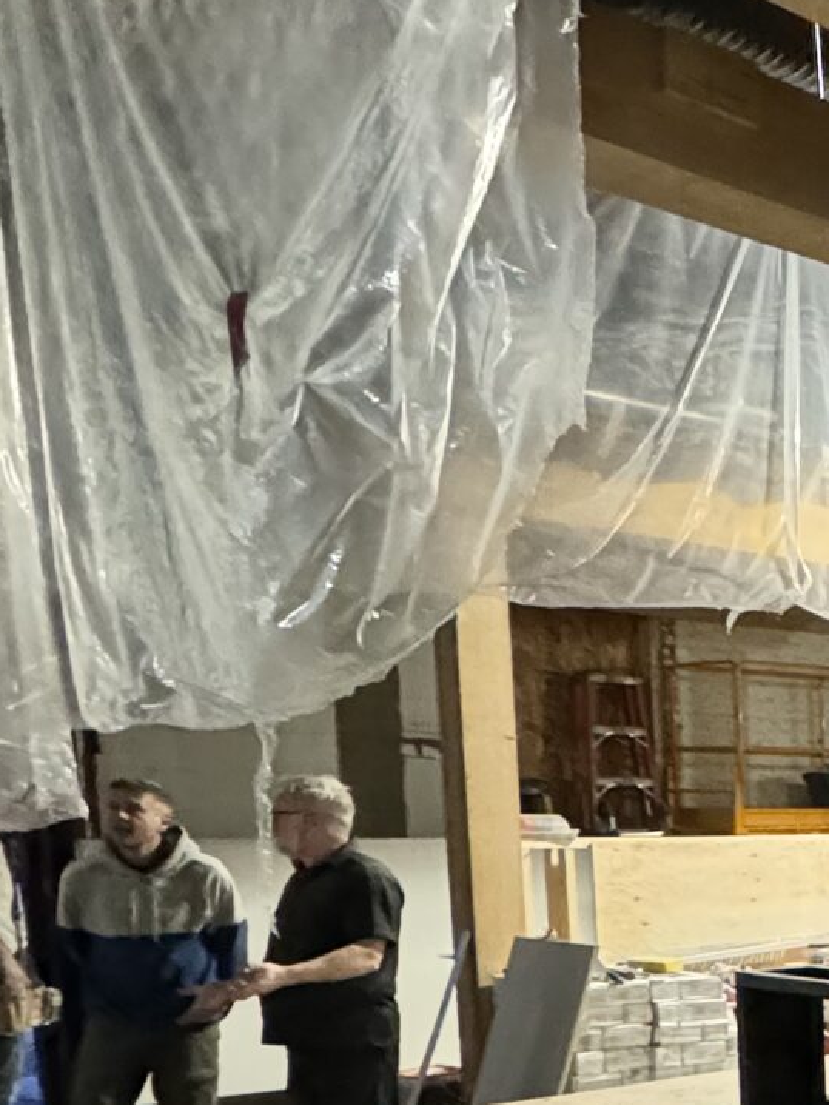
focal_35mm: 50
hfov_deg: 22.2
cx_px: 1348
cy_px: 1003
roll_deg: -0.8
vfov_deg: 35.8
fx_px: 1596
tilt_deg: -7.3
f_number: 2.2
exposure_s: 1/60
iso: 1250
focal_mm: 2.22
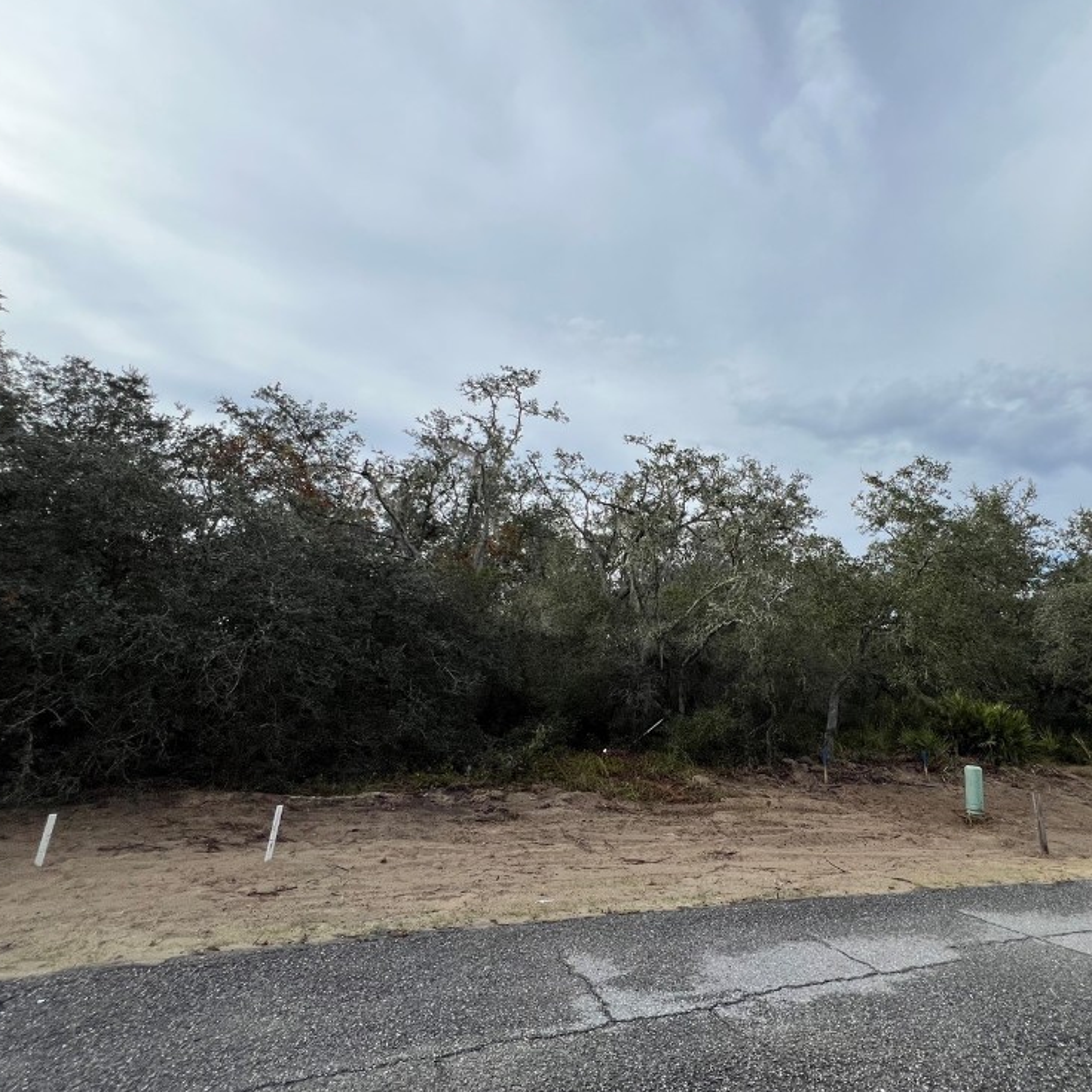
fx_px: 571
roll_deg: -0.9
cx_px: 691
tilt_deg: +13.0
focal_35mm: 16
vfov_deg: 87.4
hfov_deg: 85.5
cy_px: 554
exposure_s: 1/995
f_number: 1.8
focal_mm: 1.57
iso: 32
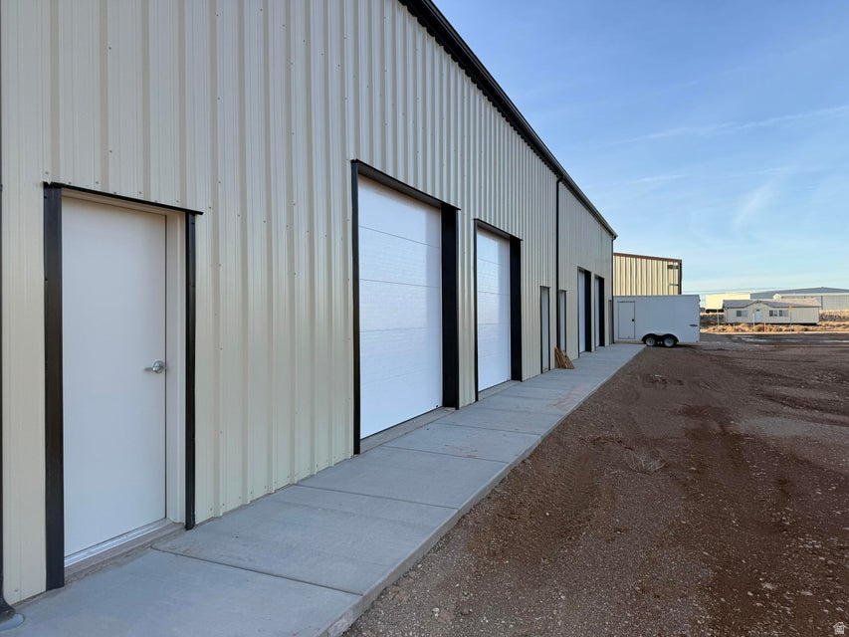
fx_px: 589
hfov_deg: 71.6
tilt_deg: +1.7
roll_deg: +2.0
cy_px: 318
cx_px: 424
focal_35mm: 24
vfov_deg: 56.8
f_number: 1.78
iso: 80
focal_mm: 6.76
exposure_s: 1/1174
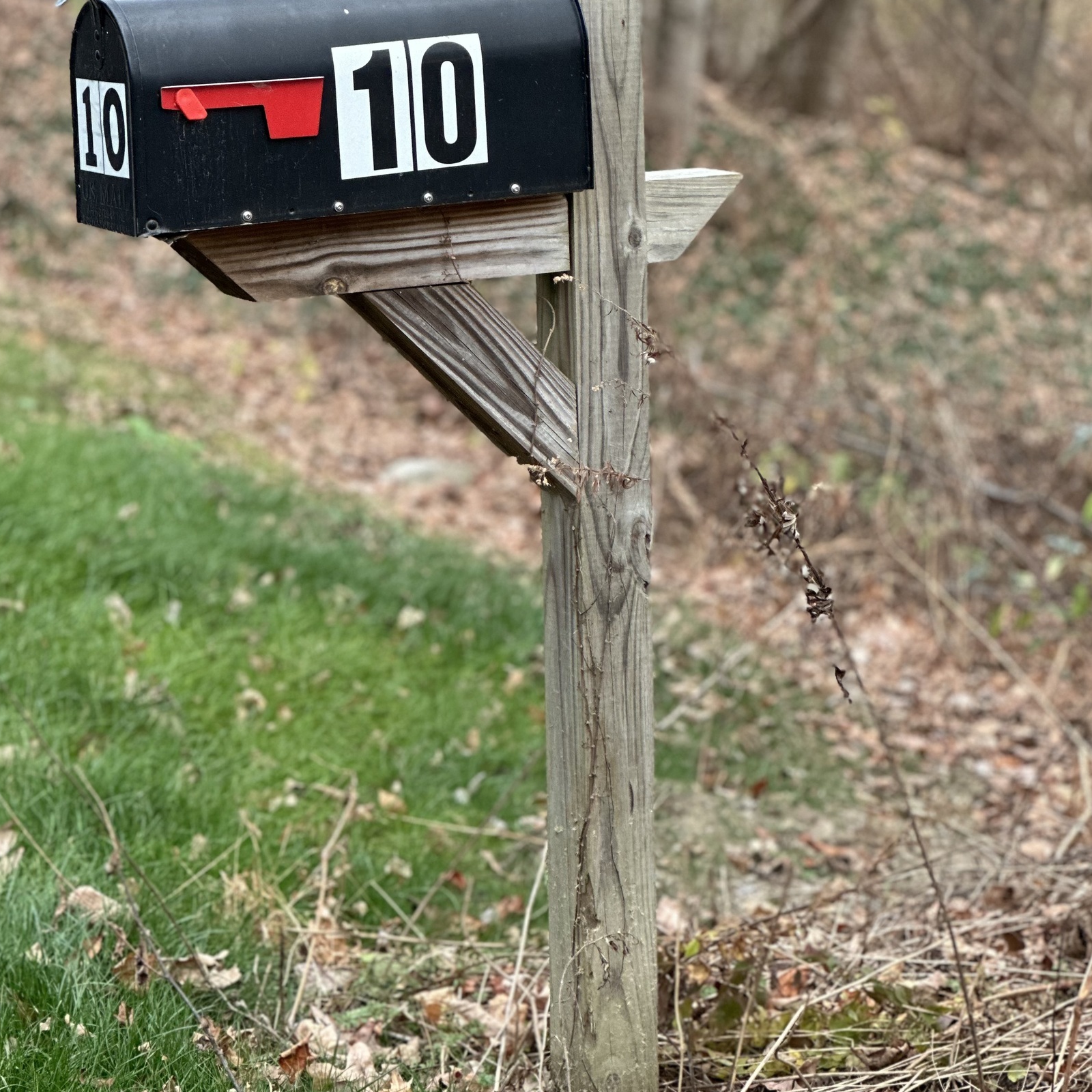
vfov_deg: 17.7
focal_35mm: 98
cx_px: 536
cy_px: 415
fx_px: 3498
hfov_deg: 17.7
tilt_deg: -10.1
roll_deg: -0.2
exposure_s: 1/121
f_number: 2.8
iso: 250
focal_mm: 9
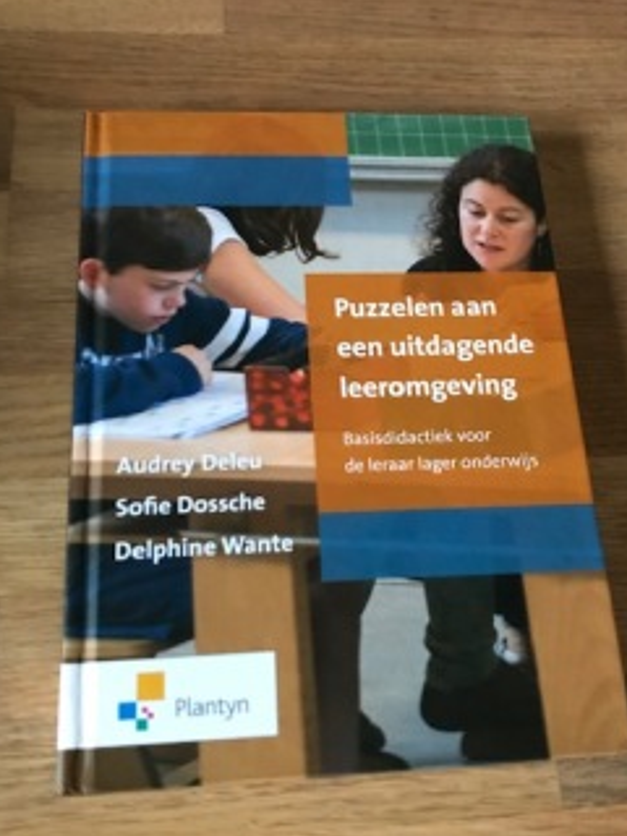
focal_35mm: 35
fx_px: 845
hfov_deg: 40.7
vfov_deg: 52.5
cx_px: 337
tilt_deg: -70.9
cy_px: 465
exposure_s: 1/7
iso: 80
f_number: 1.8
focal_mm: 3.99
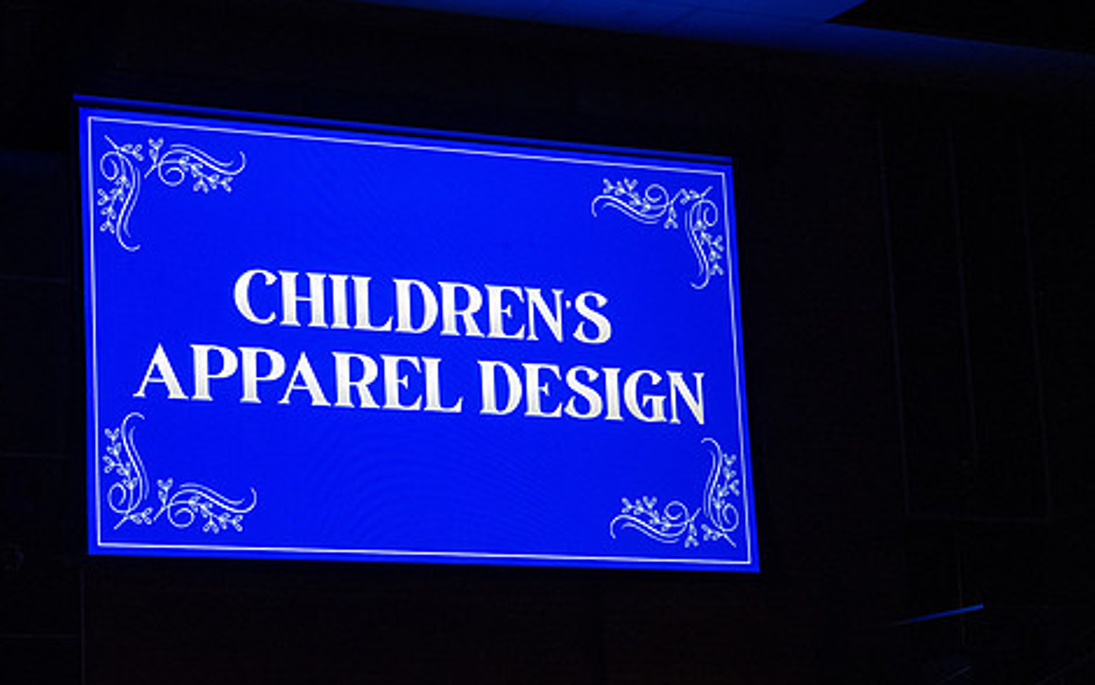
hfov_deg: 21.2
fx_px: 2925
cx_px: 426
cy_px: 352
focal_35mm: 98
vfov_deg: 13.4
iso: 4000
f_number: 3.5
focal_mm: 70
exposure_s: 1/160
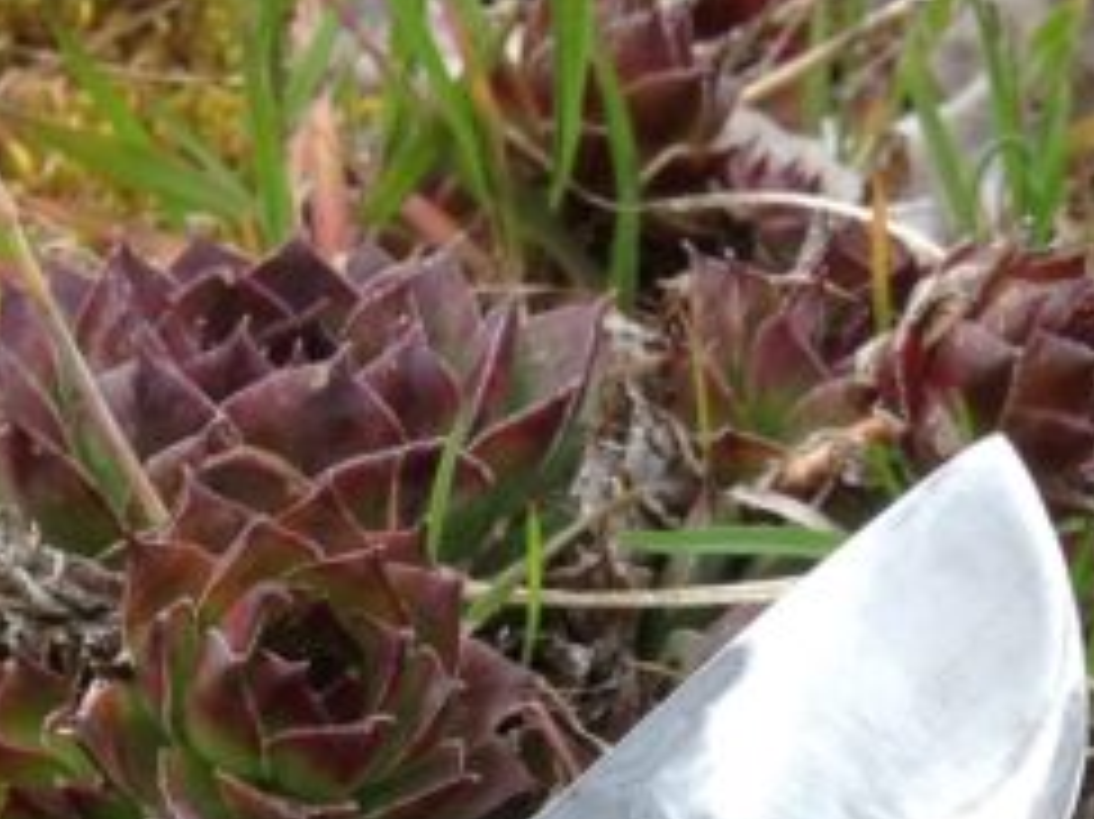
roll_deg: +2.8
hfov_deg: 14.5
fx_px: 4296
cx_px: 491
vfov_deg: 10.5
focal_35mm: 136
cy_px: 1282
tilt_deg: -38.8
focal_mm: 4.12
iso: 50
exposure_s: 1/213
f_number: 2.4
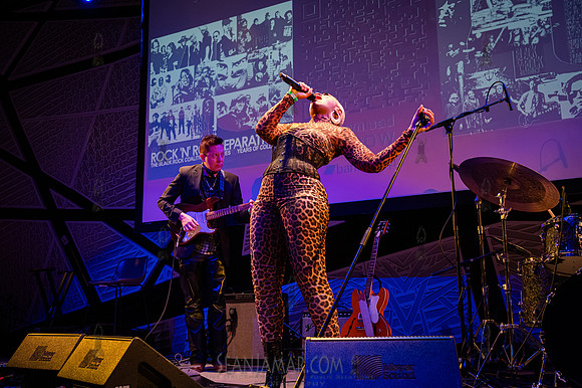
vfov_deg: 37.8
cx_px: 291
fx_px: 565
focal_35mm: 35
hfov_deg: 54.5
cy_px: 194
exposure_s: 1/640
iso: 10000
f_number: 4.5
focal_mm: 35
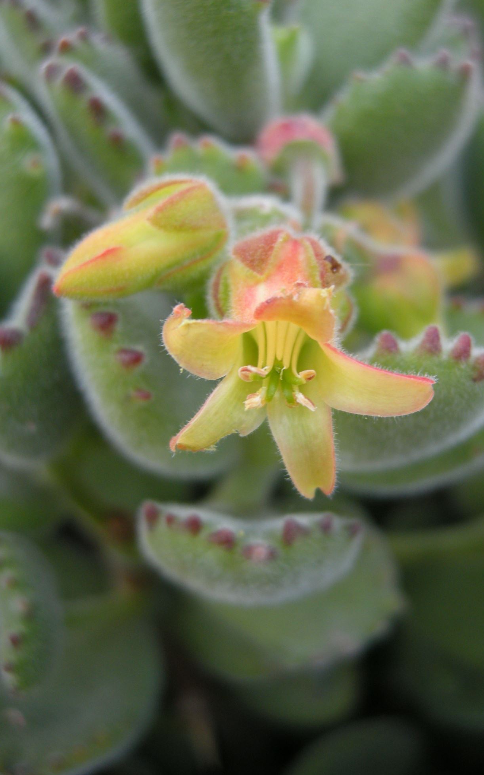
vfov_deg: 51.5
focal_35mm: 38
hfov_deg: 33.5
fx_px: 802
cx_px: 272
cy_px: 382
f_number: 2.7
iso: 123
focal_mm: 7.5
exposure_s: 1/53.8
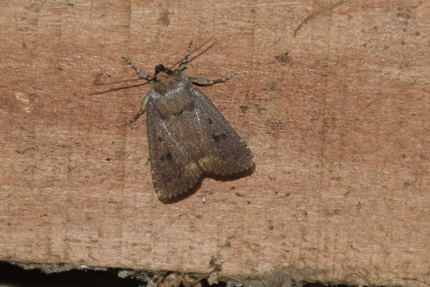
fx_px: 2507
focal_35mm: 210
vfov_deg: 6.5
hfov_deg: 9.8
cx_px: 215
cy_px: 144
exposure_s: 1/60
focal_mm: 140
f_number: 7.1
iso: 320
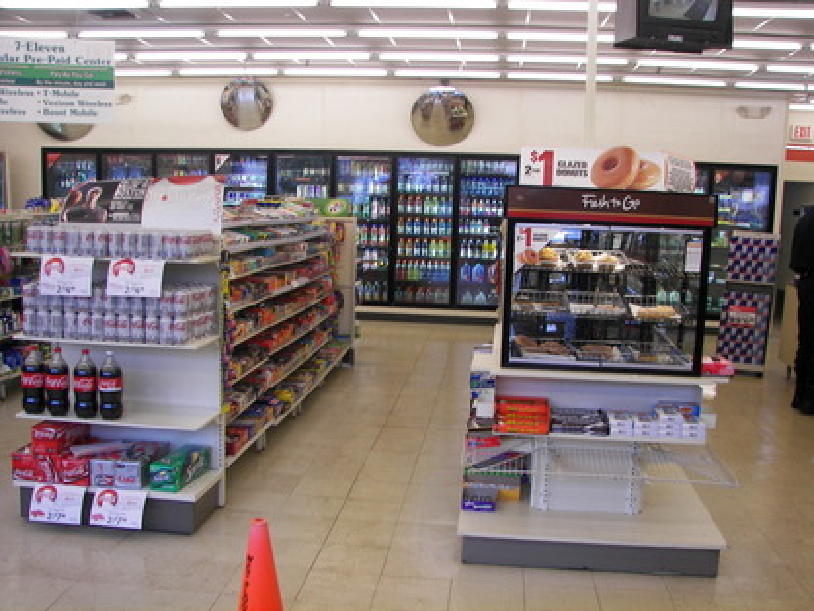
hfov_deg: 51.3
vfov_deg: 39.7
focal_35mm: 36
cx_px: 407
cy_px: 306
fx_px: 847
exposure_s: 1/30
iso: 50
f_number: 2.8
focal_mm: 6
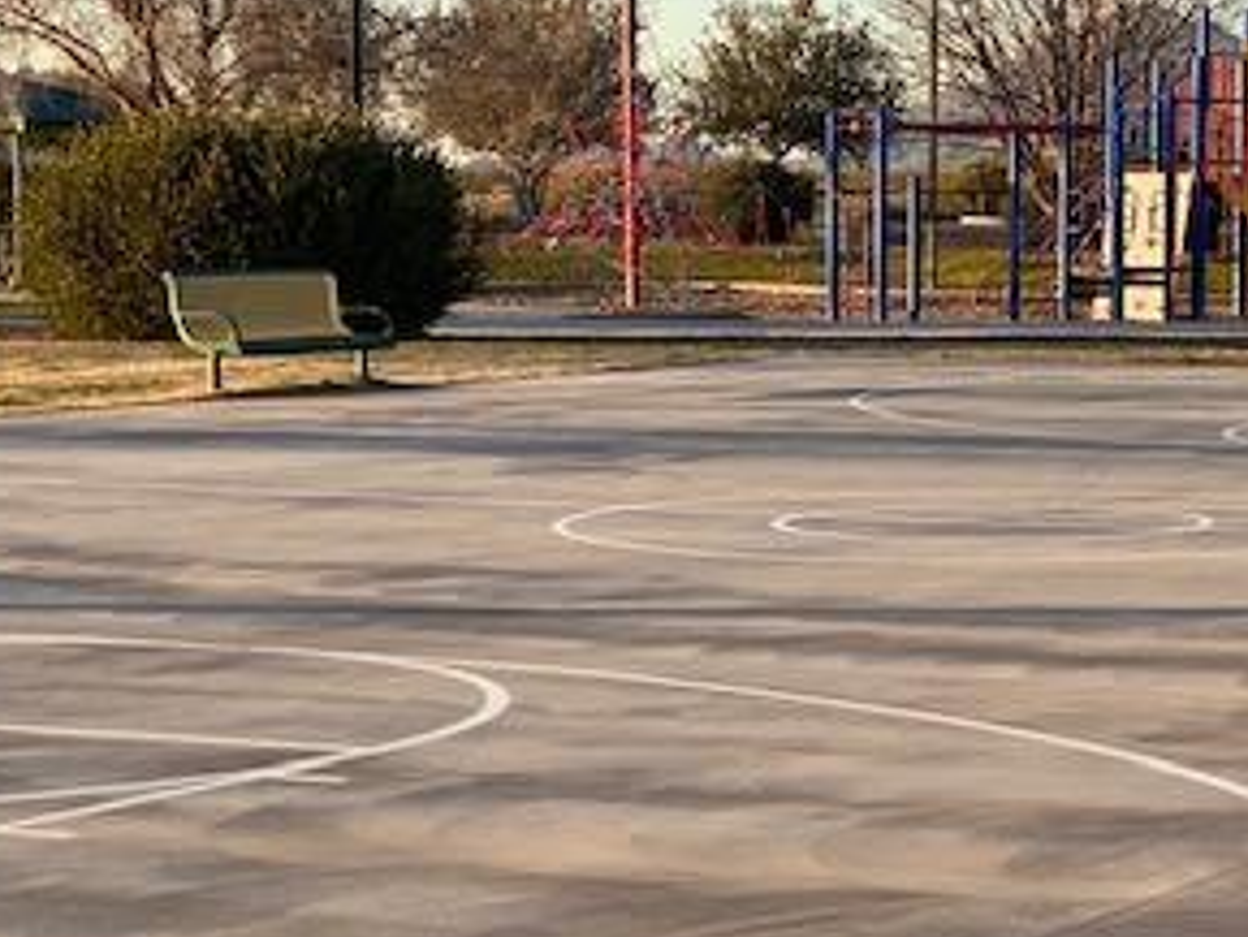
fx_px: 4148
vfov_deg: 12.9
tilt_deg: -6.4
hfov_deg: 16.9
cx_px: 1045
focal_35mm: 115
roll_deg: -1.7
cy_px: 592
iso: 20
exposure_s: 1/396
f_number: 2
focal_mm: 6
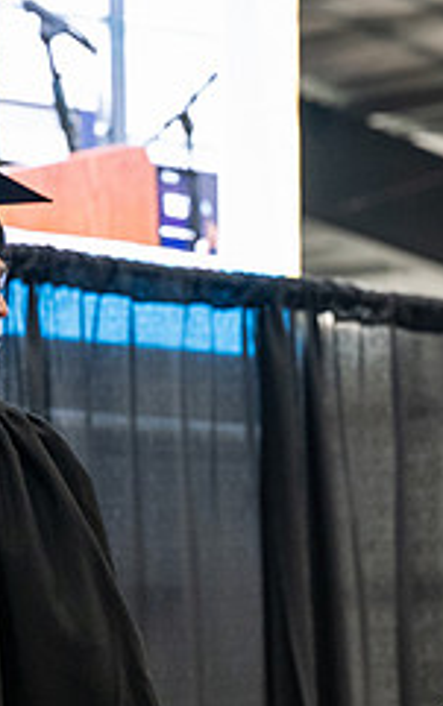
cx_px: 836
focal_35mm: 211
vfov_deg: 9.9
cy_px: 482
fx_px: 4069
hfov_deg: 6.1
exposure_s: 1/200
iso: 4000
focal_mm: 86
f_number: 4.5
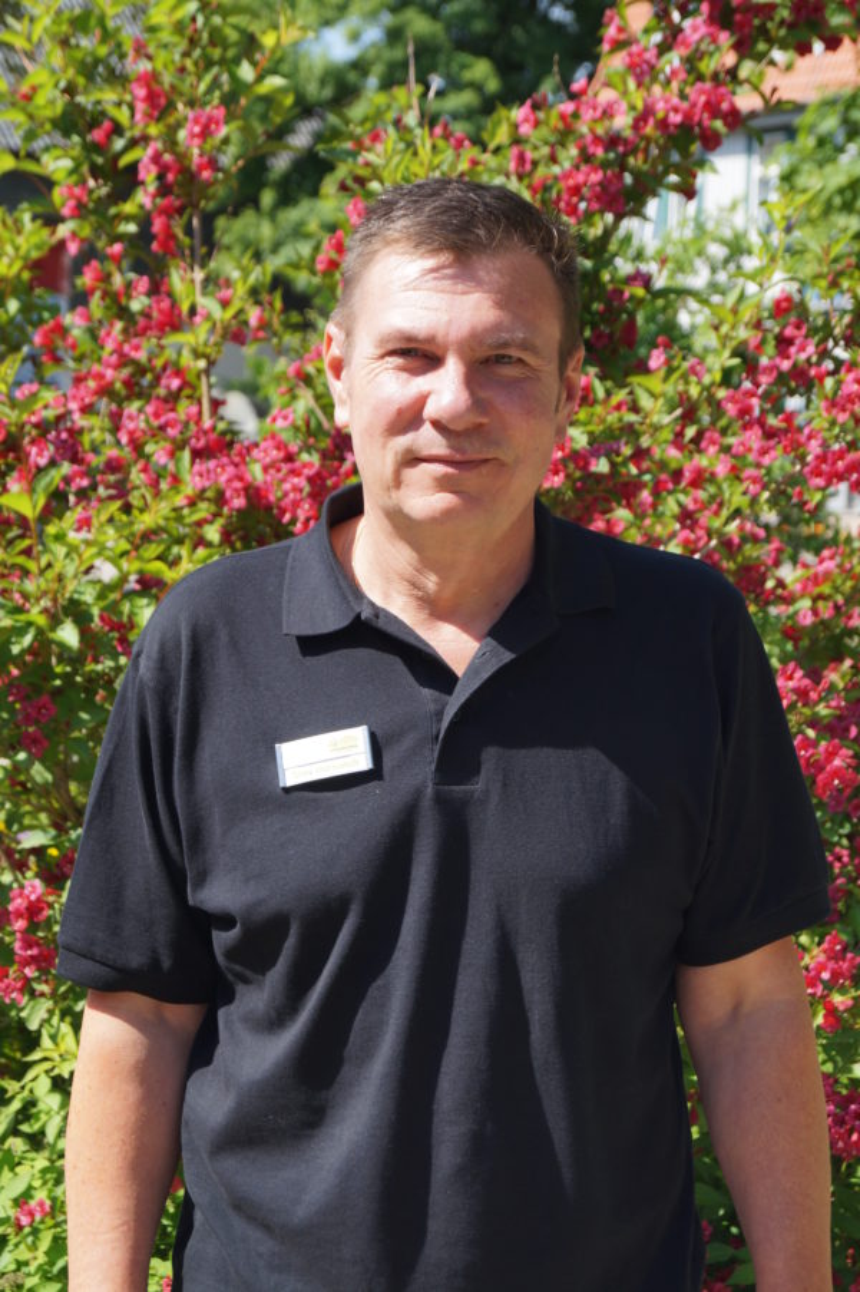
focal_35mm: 82
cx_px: 430
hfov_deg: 16.5
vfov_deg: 24.6
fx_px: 2958
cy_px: 646
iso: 100
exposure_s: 1/160
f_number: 7.1
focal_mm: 55
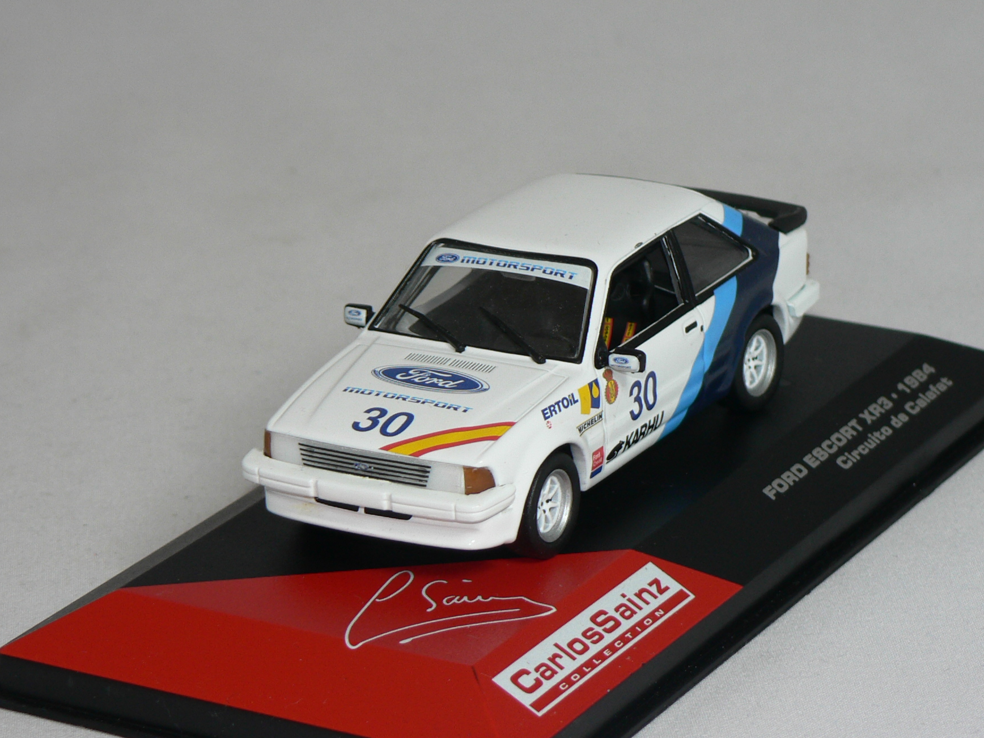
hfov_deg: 13.5
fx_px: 4150
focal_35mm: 146
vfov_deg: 10.2
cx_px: 492
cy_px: 351
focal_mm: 16.5
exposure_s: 1/60
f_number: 3.2
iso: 80
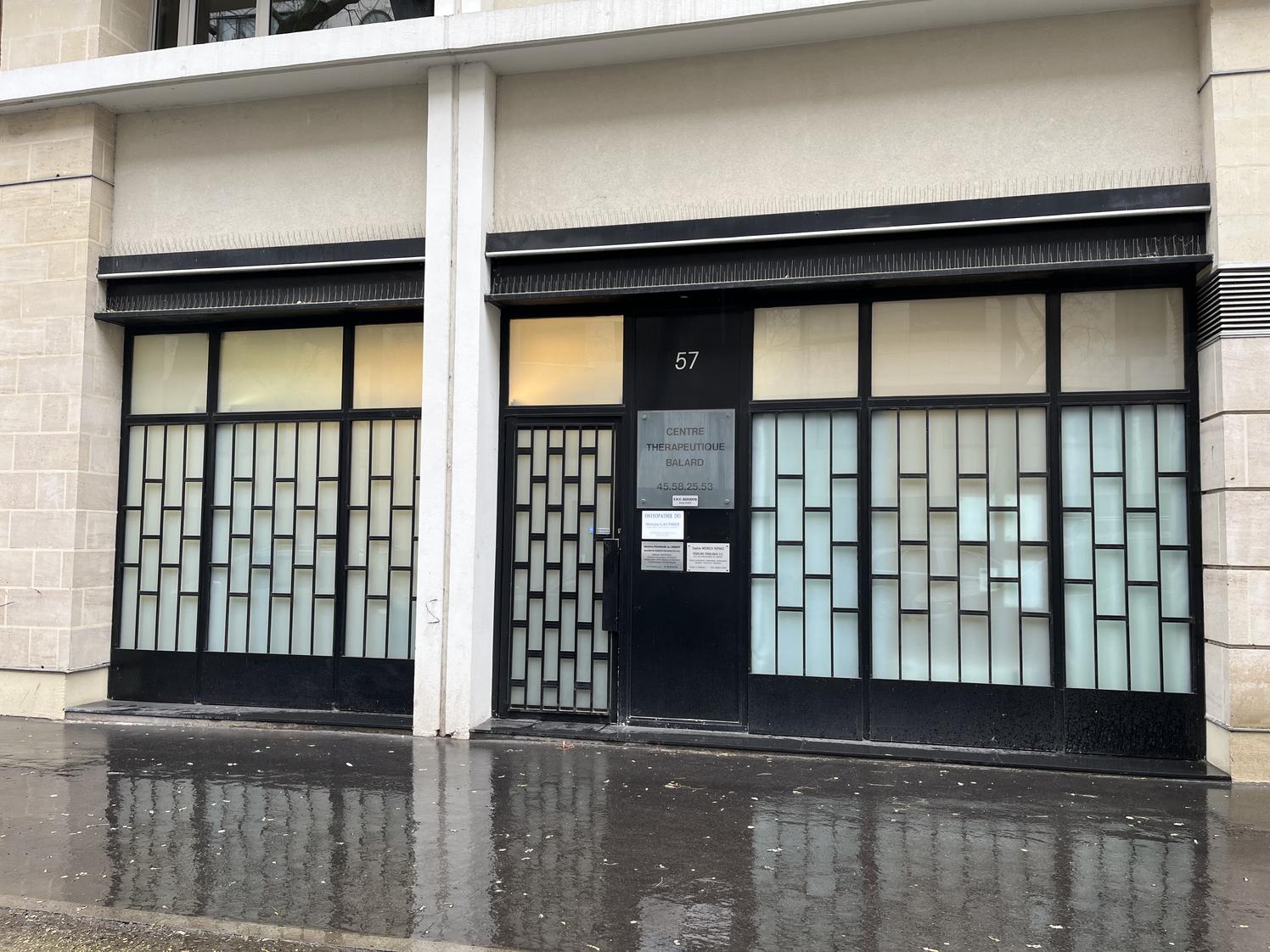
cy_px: 476
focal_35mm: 26
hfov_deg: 67.3
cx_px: 635
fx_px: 954
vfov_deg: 53.1
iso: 40
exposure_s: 1/122
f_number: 1.6
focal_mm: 5.1
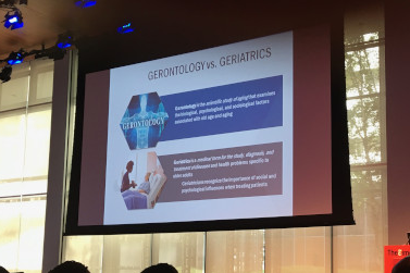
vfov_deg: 27.8
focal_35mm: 48
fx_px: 546
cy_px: 193
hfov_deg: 39.7
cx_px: 320
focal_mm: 4.15
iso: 64
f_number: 2.2
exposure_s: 1/30
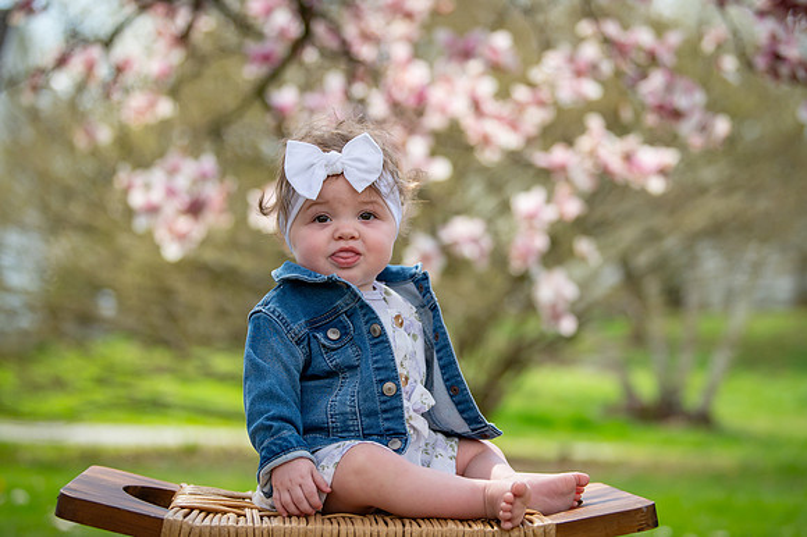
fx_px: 1813
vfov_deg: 16.9
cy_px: 272
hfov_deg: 25.1
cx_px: 413
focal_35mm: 81
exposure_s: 1/2500
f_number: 2.8
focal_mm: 70
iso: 320
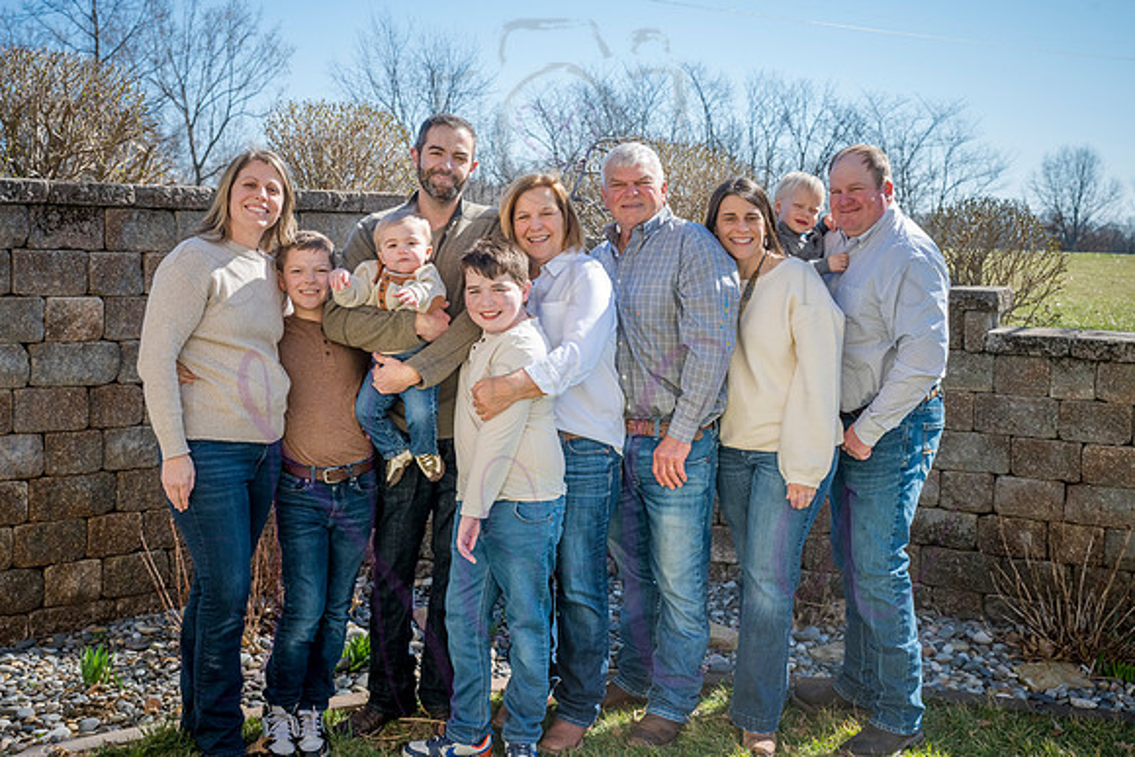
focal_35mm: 43
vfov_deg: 31.0
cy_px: 366
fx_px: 1367
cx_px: 586
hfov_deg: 45.1
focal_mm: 42
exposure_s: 1/640
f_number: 7.1
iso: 400
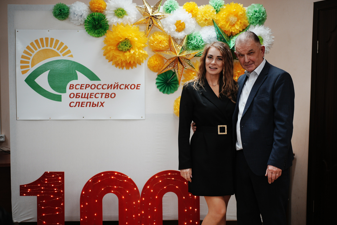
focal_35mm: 58
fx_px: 543
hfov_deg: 34.5
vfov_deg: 23.4
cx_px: 174
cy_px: 115
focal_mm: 55
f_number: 1.8
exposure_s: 1/320
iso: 320
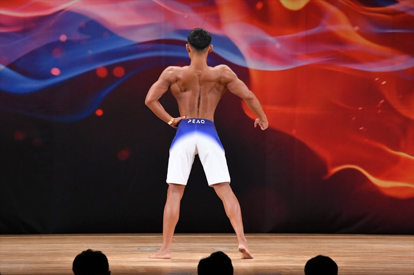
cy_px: 138
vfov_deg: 5.7
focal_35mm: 240
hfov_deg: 8.6
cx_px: 207
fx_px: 2759
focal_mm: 160
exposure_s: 1/400
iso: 2800
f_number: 5.6
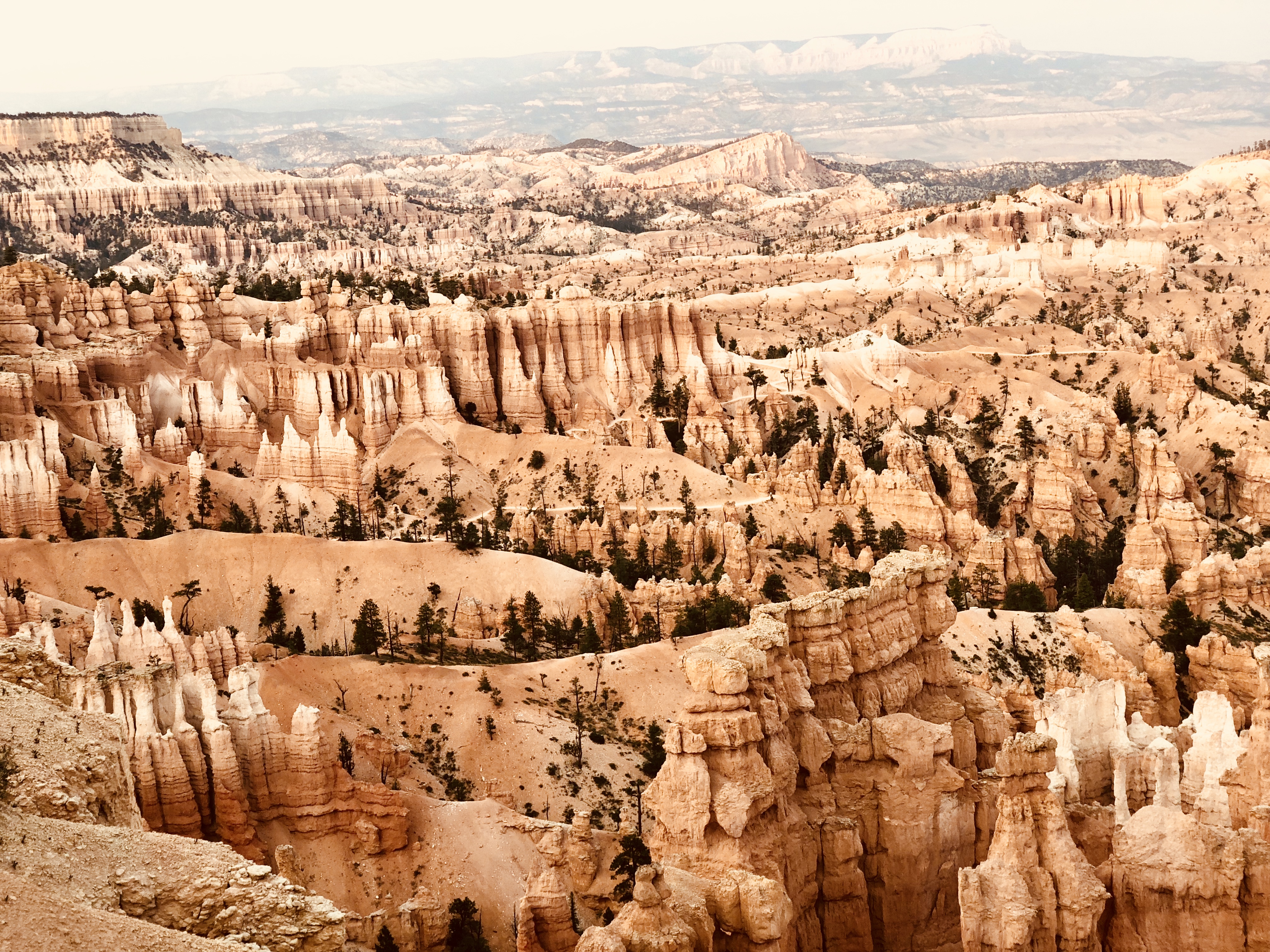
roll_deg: +3.3
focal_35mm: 52
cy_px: 476
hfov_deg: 36.8
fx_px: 1908
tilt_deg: -11.2
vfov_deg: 28.0
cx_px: 635
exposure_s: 1/120
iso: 25
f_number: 2.4
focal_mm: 6
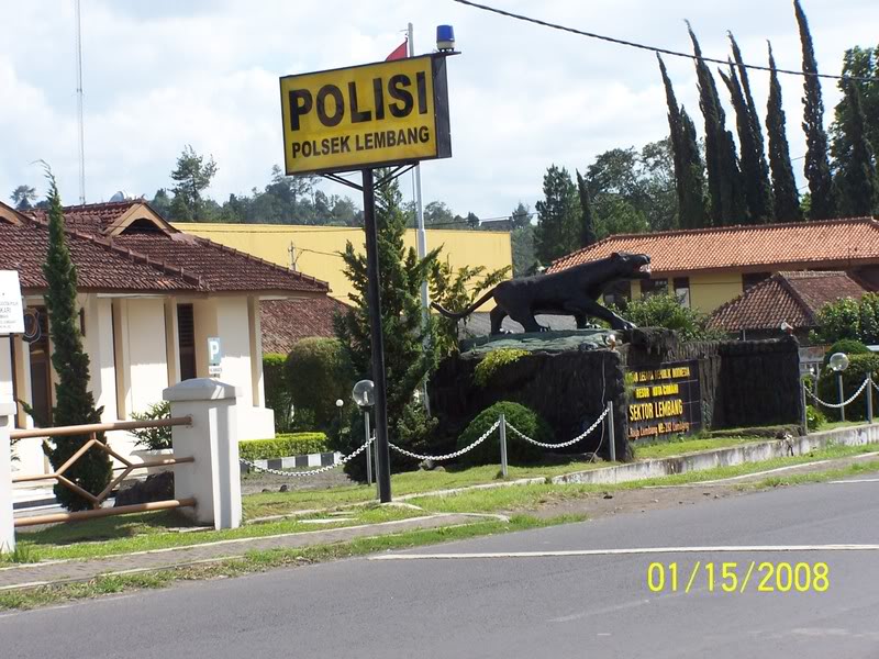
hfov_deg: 18.7
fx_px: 2666
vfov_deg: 14.1
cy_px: 330
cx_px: 440
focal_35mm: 105
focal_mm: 17.5
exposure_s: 1/500
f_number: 4.5
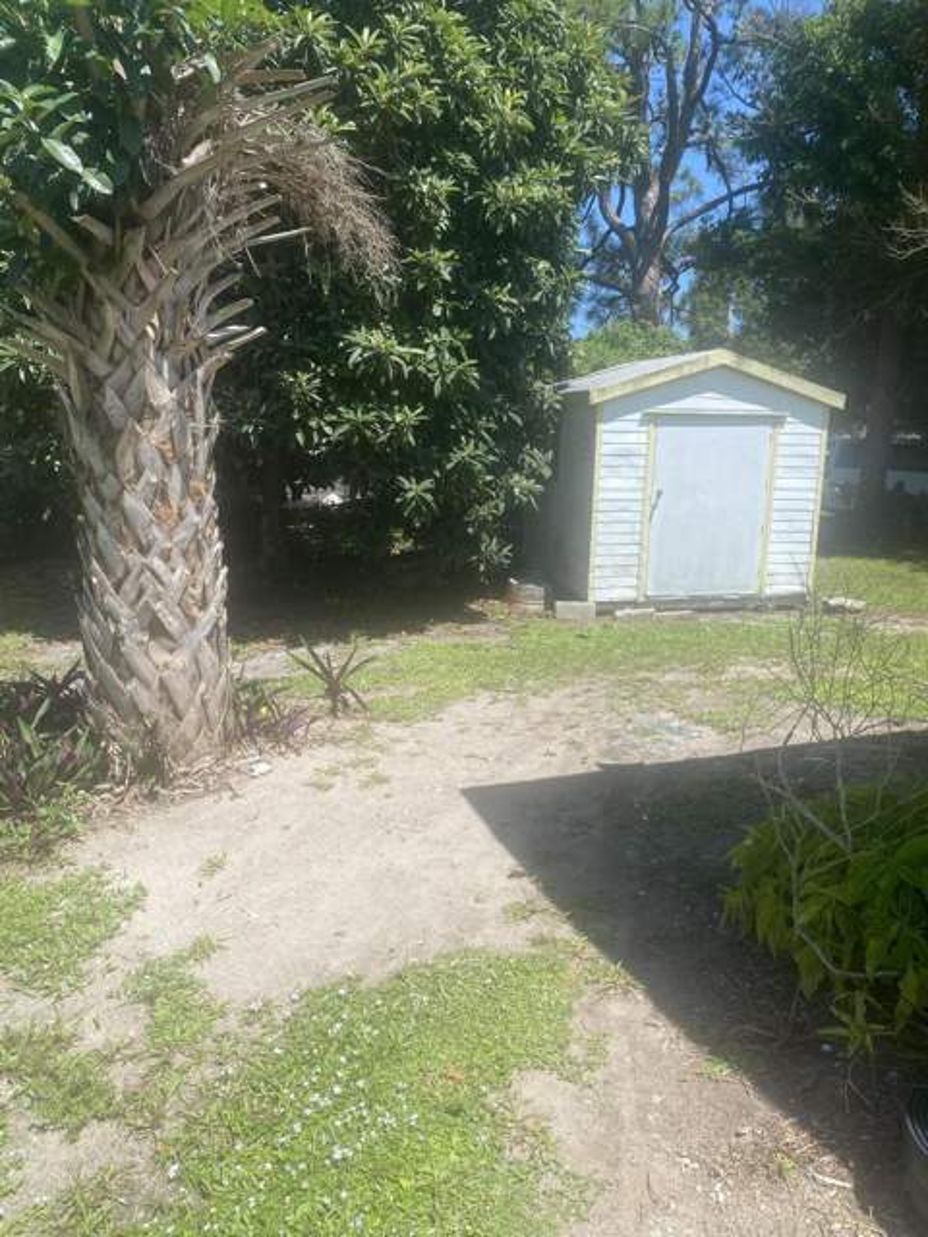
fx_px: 929
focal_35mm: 26
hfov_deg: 53.1
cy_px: 618
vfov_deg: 67.3
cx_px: 464
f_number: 1.8
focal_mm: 4.25
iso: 32
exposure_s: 1/2222
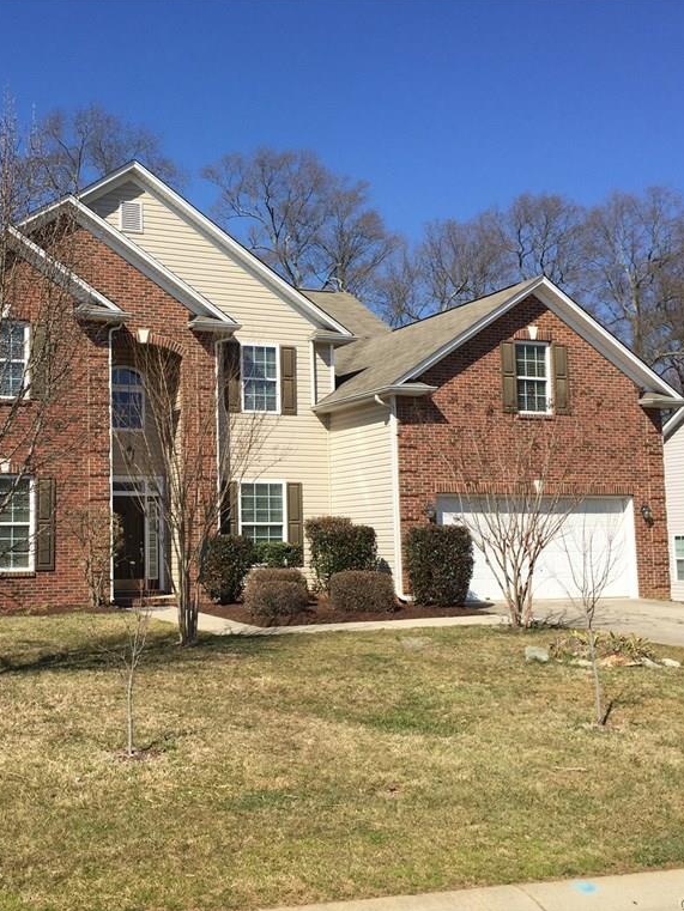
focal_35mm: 39
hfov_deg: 36.3
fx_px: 1027
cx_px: 202
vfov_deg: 47.9
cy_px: 455
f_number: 2.2
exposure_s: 1/2326
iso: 32
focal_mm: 4.15
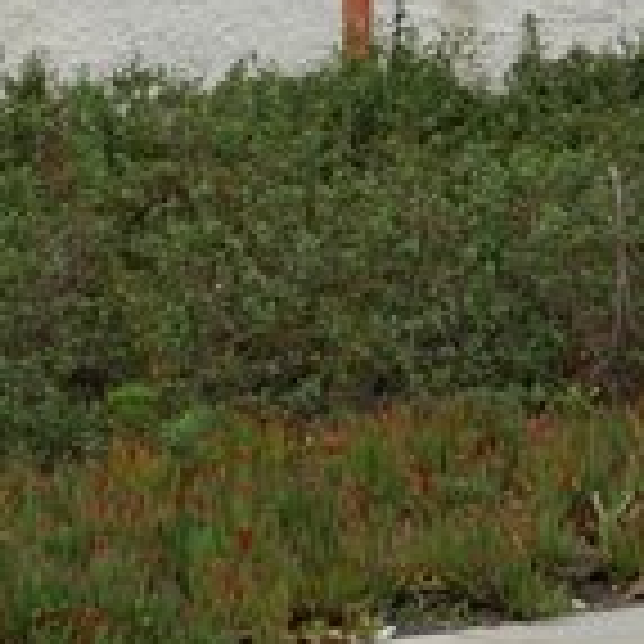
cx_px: 252
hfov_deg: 5.6
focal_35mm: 313
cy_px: -1718
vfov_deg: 5.1
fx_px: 6588
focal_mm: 33
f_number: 8
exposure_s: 1/125
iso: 100
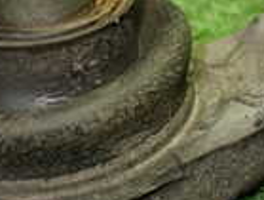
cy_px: 46
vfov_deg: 9.6
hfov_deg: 12.7
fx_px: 1185
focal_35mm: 155
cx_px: 146
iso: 800
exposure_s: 1/125
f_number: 2.5
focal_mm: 6.37
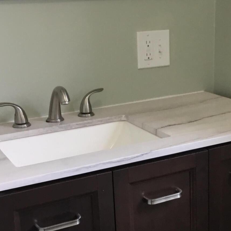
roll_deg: +2.6
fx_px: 483
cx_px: 150
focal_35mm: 64
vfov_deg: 26.9
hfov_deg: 26.8
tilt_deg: -16.7
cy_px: 132
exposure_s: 1/30
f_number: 2.4
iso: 64
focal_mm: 3.3
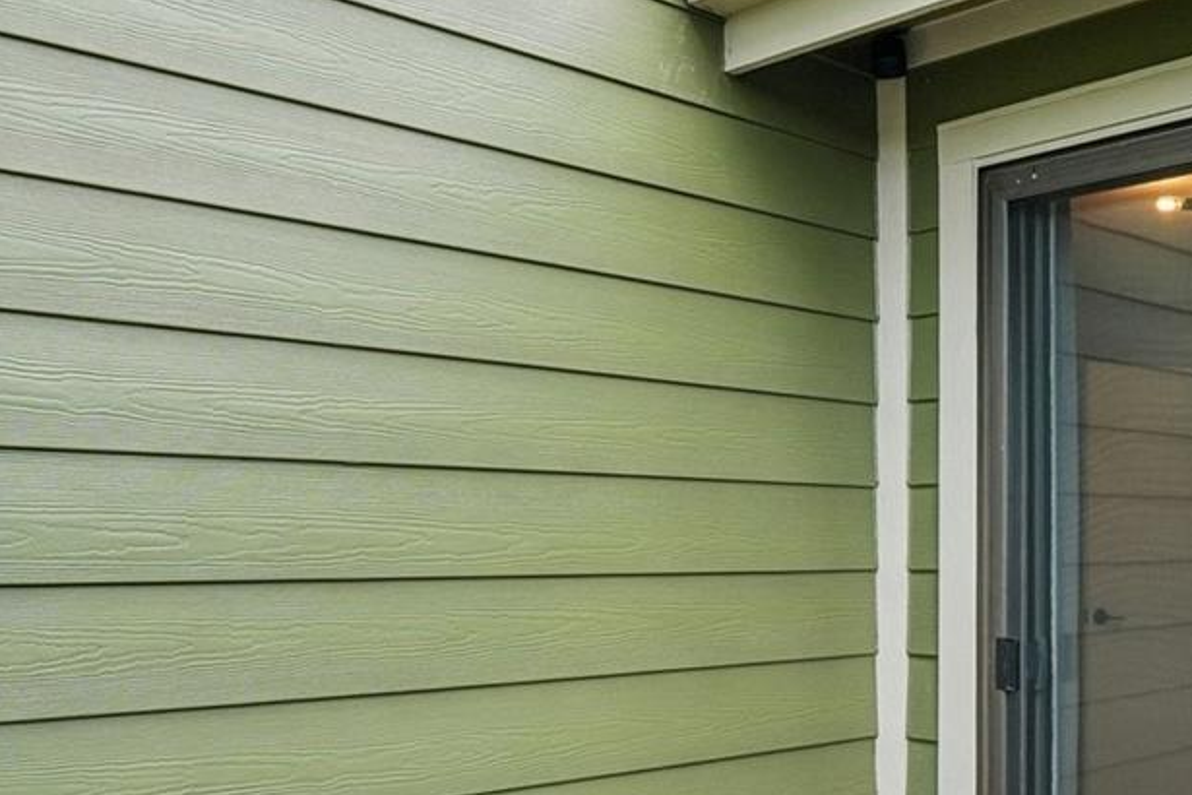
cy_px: 562
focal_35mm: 39
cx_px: 864
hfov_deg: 48.0
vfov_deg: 33.7
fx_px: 1291
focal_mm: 10
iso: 320
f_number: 8
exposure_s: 1/50
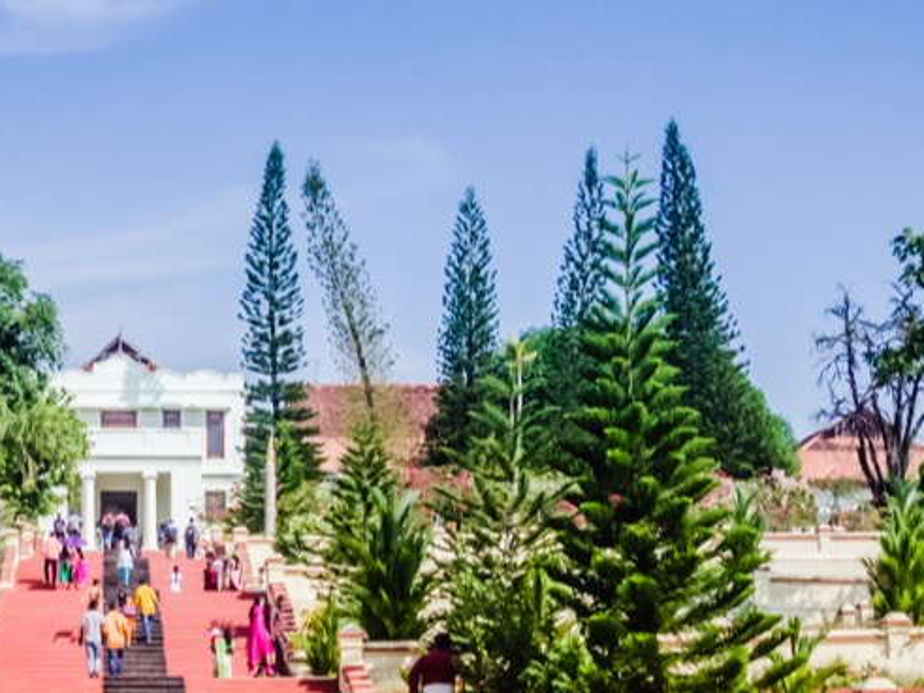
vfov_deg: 16.4
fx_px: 2402
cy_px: 451
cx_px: 186
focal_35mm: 90
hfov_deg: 21.5
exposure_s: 1/8000
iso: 1400
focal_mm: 24
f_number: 2.8
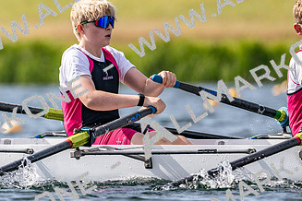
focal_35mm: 1064
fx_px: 8925
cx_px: 61
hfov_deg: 1.9
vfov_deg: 1.3
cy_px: 73
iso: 220
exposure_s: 1/2500
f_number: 4.5
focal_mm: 400
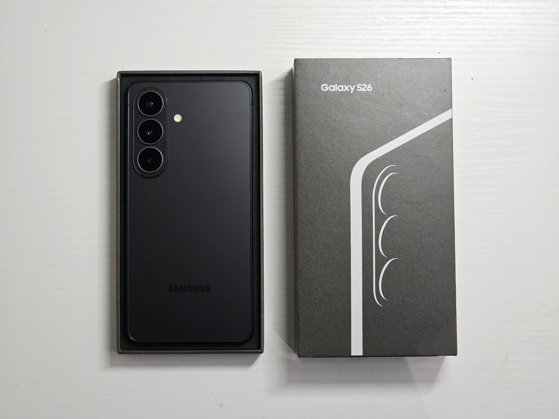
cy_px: 210
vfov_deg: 21.3
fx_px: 1114
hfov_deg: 28.2
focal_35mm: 69
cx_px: 280
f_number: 2.4
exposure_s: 1/120
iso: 160
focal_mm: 7
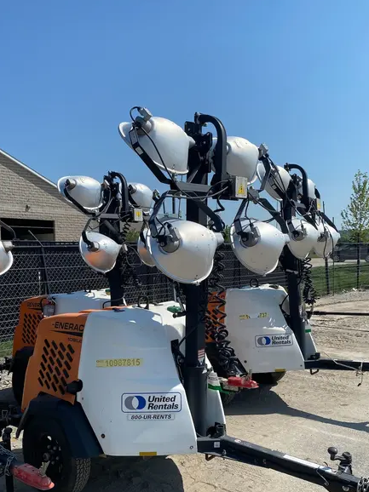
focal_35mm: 33
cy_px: 291
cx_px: 163
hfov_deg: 42.8
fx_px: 469
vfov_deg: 55.0
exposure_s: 1/3401
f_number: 1.8
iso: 32
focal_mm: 4.25
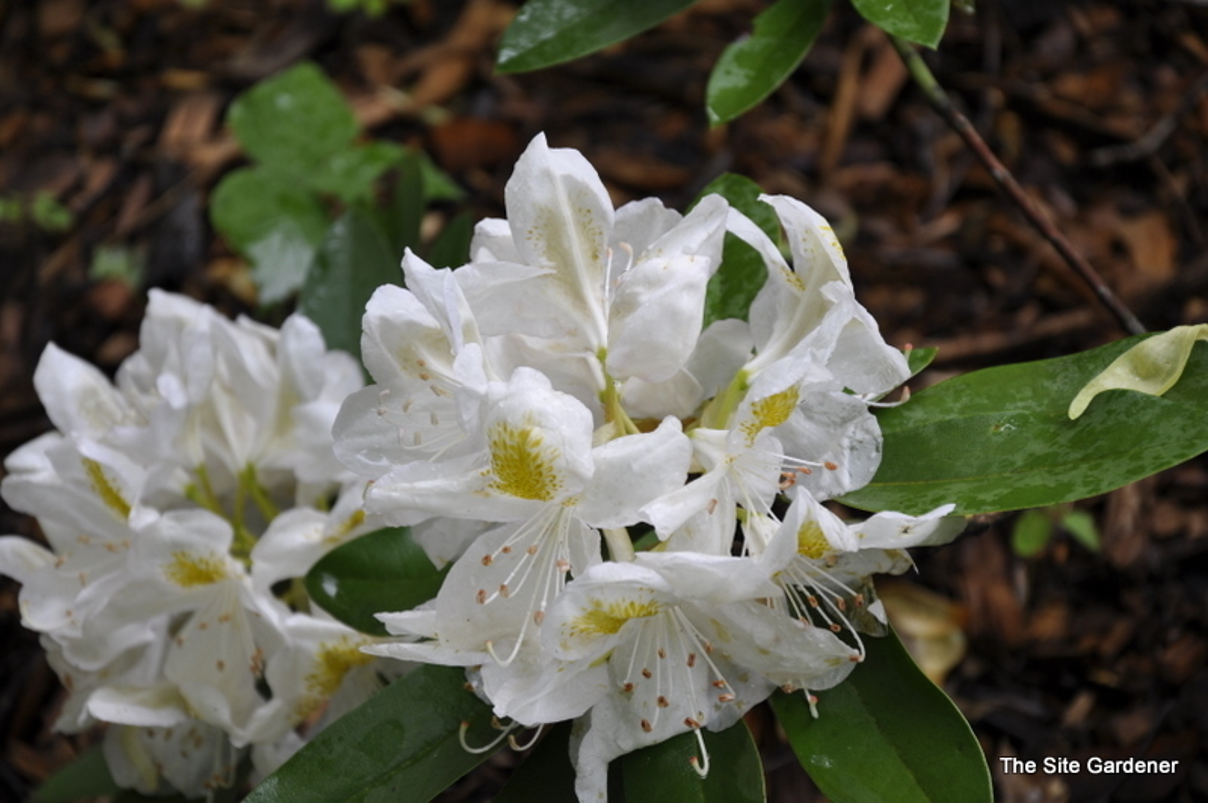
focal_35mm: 158
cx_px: 604
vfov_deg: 8.7
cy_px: 402
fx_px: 5281
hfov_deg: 13.1
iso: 200
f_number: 6.3
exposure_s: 1/160
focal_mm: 105
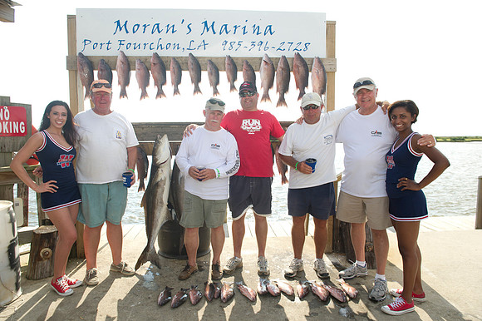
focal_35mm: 24
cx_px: 241
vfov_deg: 53.1
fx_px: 321
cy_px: 160
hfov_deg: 73.8
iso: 125
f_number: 7.1
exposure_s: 1/250
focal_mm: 24
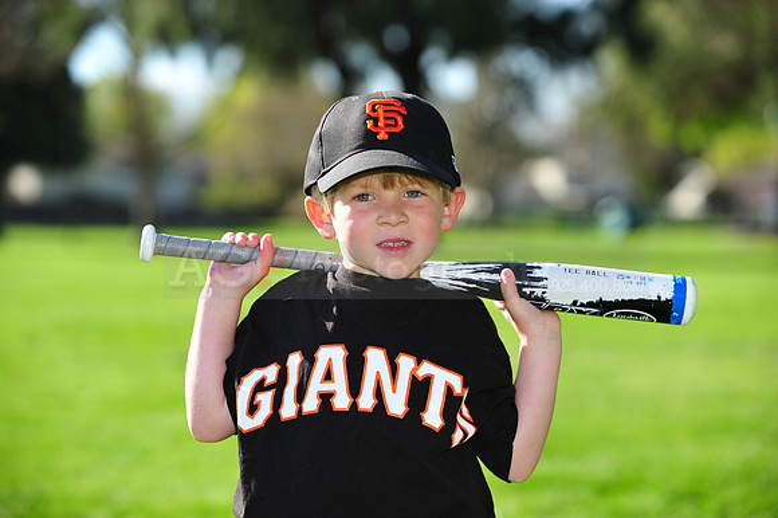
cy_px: 259
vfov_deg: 12.2
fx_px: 2419
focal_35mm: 112
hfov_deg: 18.3
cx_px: 389
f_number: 4.5
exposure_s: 1/800
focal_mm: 112
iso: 200
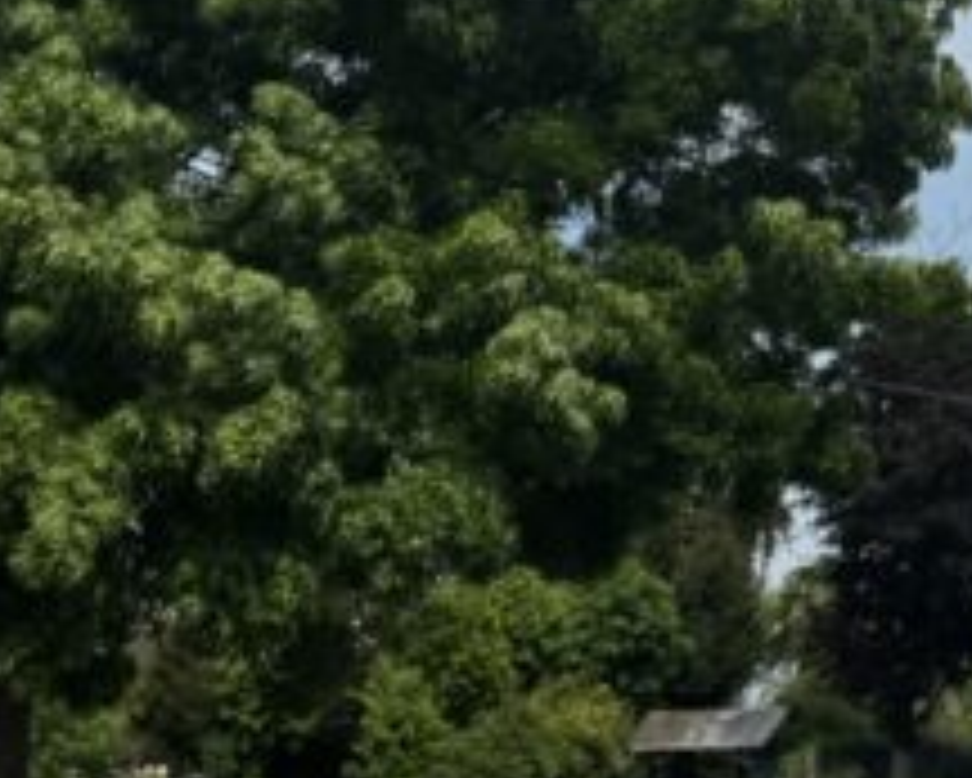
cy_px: 1187
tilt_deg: -8.2
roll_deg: +0.5
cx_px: -266
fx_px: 3195
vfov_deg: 13.1
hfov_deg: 16.4
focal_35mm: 111
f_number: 1.78
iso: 80
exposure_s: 1/4310
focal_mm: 6.76
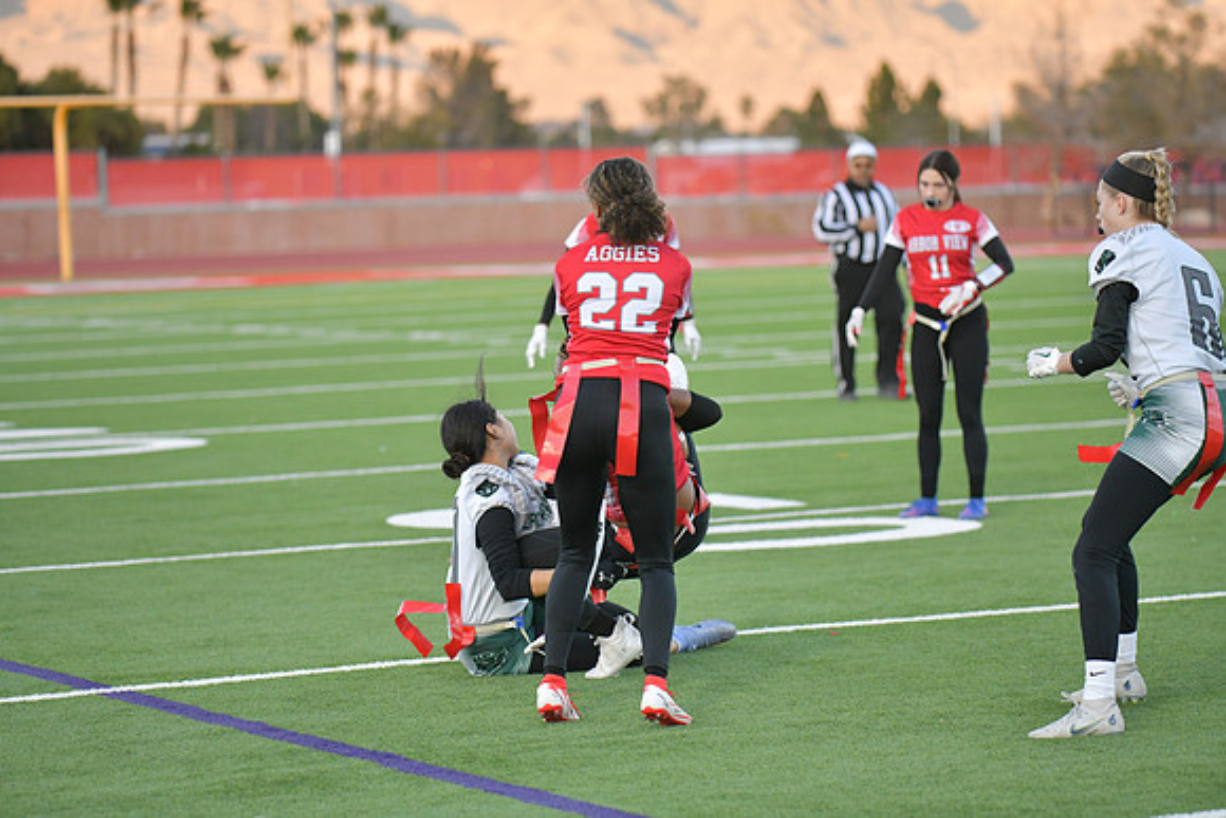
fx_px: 4769
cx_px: 613
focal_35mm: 140
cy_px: 409
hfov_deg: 14.7
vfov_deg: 9.8
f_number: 2.8
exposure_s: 1/3200
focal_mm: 140
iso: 2000
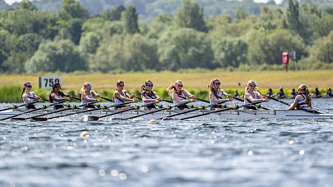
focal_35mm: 431
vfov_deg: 2.8
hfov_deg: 5.0
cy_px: 106
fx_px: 3805
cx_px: 169
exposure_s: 1/2500
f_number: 4.5
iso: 220
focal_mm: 400
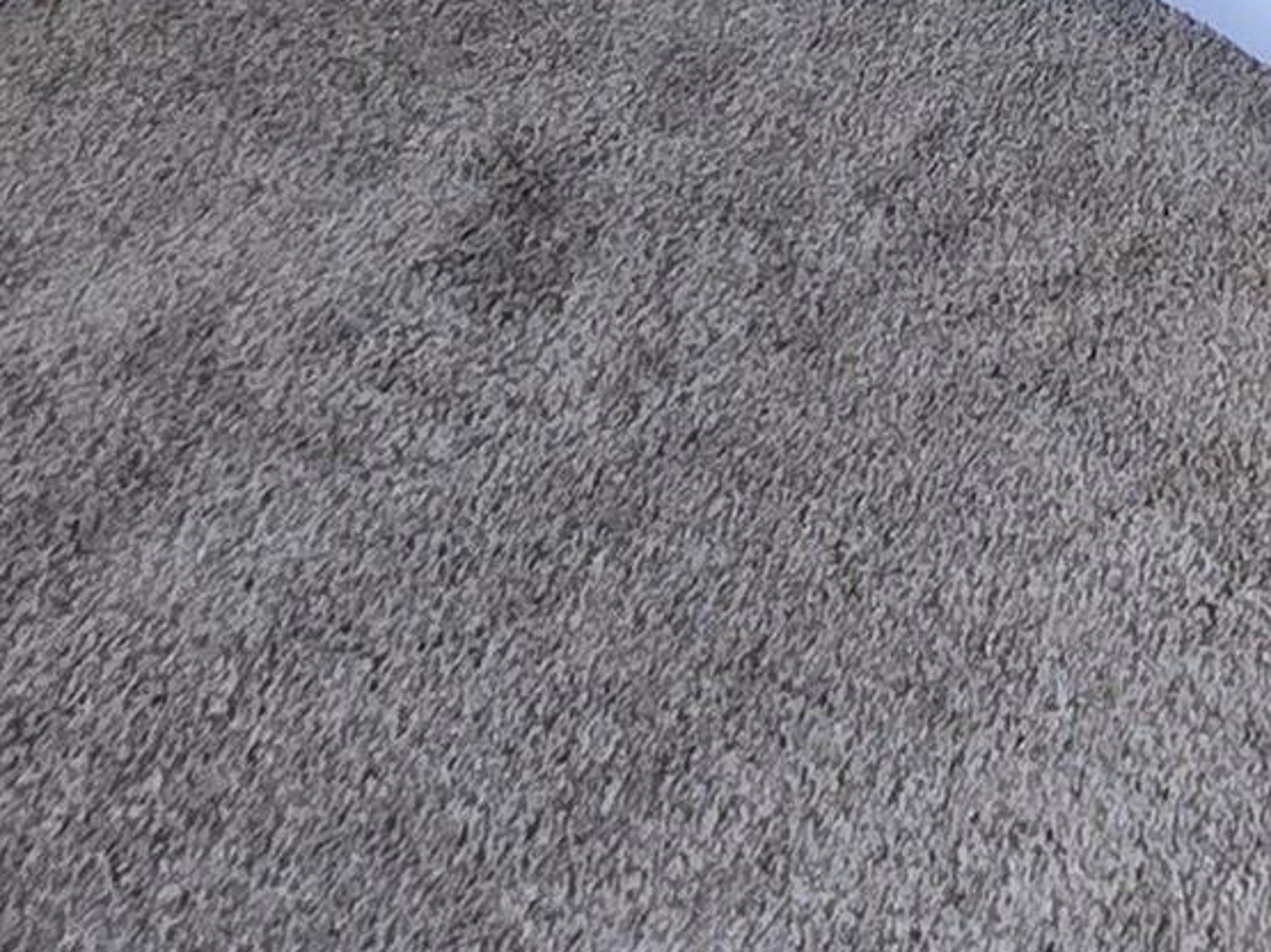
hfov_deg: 19.8
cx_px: 2299
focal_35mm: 72
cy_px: -1561
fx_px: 2643
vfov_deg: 13.0
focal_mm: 2.2
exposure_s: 1/60
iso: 100
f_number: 2.2
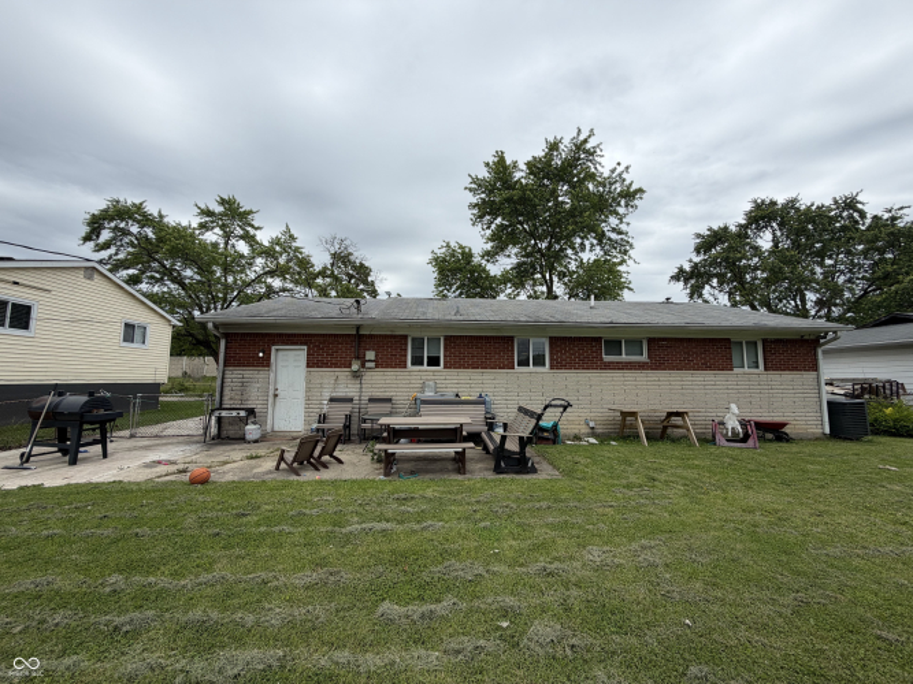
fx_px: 369
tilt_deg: +6.6
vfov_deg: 85.7
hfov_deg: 102.1
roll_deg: +0.2
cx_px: 456
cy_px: 342
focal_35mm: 14
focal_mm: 2.22
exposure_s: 1/864
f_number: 2.2
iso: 20
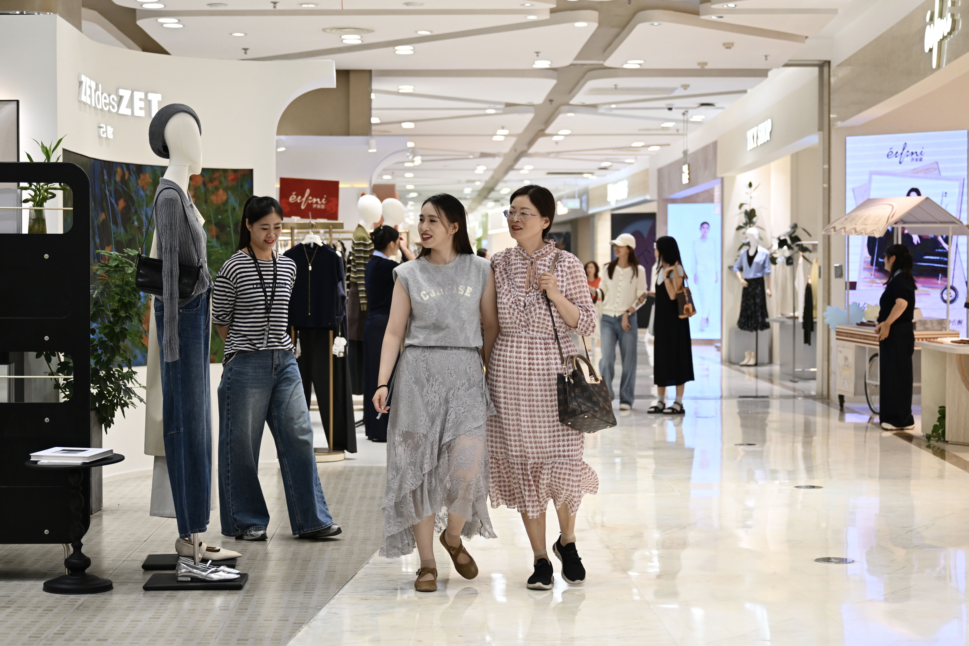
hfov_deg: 40.3
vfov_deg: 27.5
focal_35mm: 49
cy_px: 323
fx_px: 1319
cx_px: 484
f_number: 2.8
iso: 400
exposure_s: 1/320
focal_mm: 49
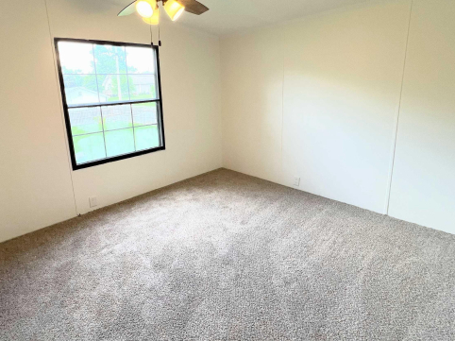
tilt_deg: -10.8
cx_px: 199
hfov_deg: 87.3
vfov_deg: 70.8
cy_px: 136
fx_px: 236
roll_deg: +2.5
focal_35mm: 18
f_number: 1.8
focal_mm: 1.57
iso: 64
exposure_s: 1/120
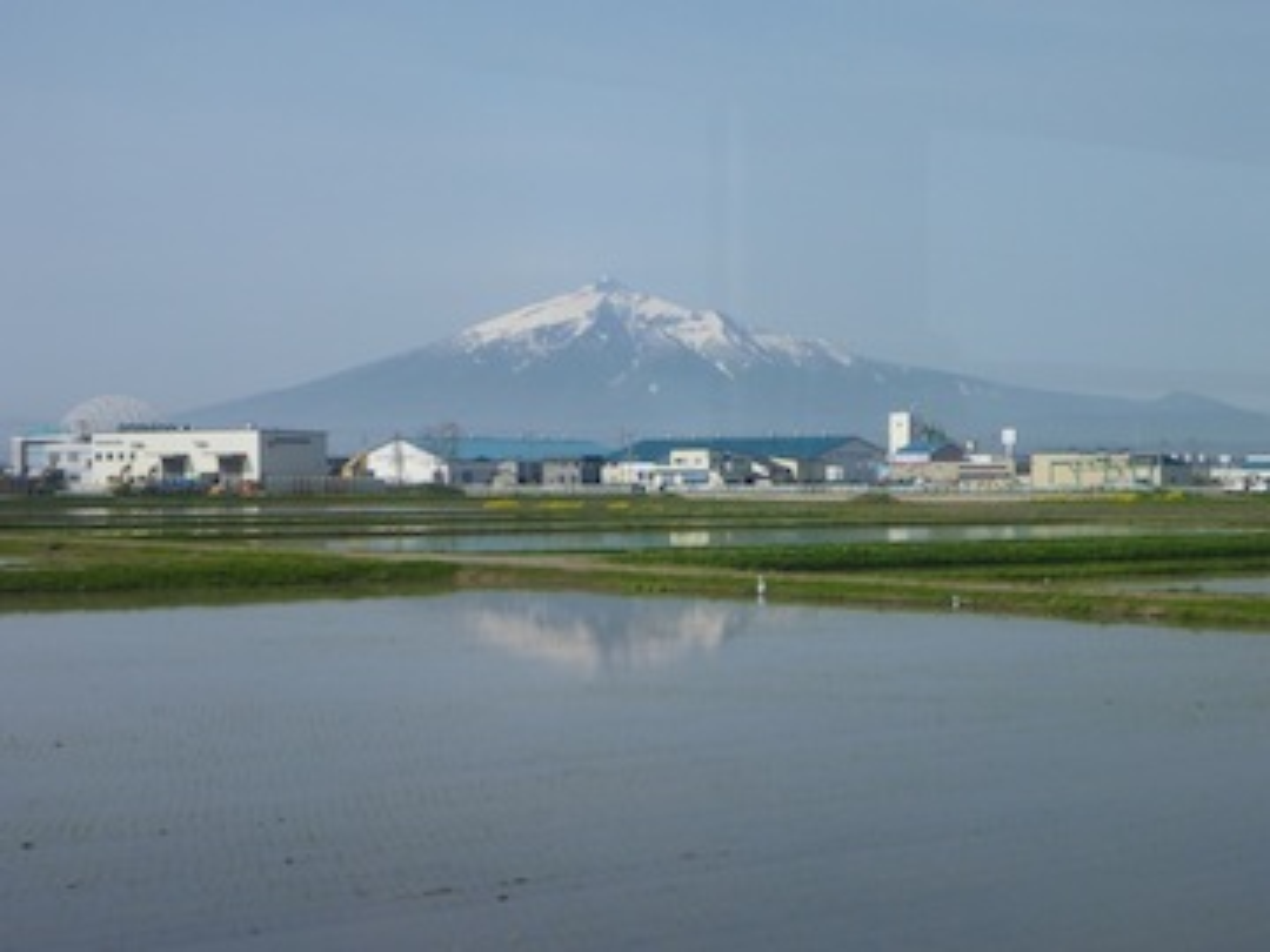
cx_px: 635
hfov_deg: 29.8
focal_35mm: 65
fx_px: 2385
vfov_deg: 22.6
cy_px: 476
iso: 100
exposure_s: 1/640
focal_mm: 11
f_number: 5.2
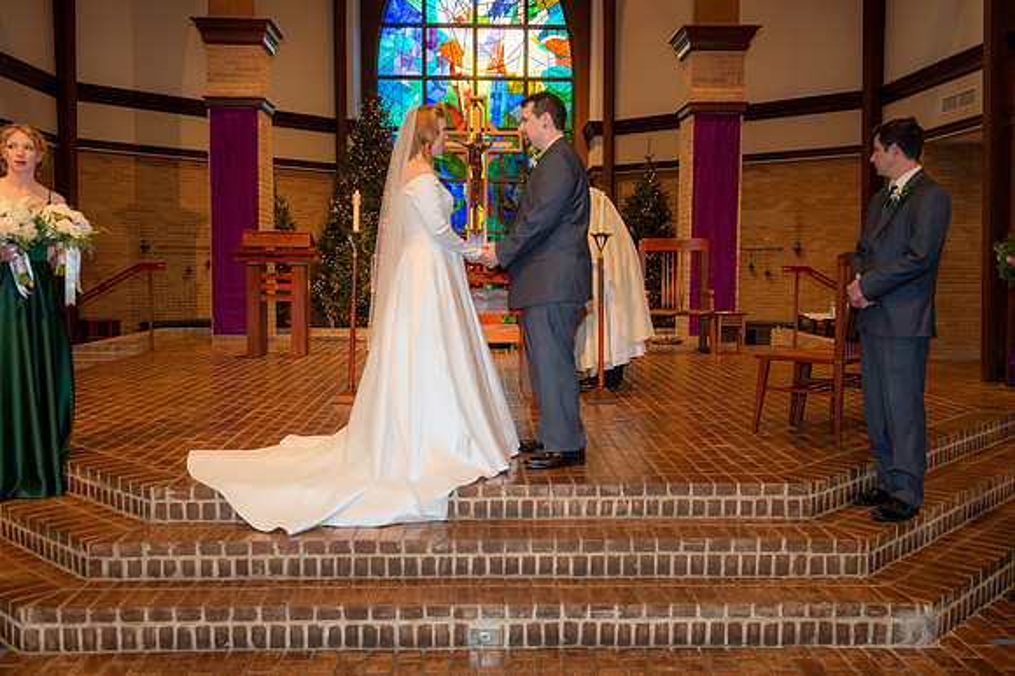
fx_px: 986
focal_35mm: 35
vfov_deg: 37.8
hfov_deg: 54.5
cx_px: 508
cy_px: 338
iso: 1600
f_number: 5.6
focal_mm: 35
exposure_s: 1/125
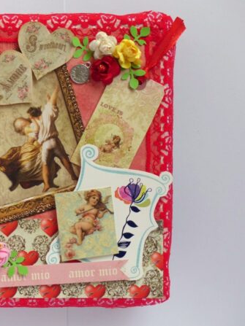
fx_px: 519
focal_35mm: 55
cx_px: 26
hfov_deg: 25.7
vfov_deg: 34.9
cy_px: 163
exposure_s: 1/100
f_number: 2.8
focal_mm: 7.4
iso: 100
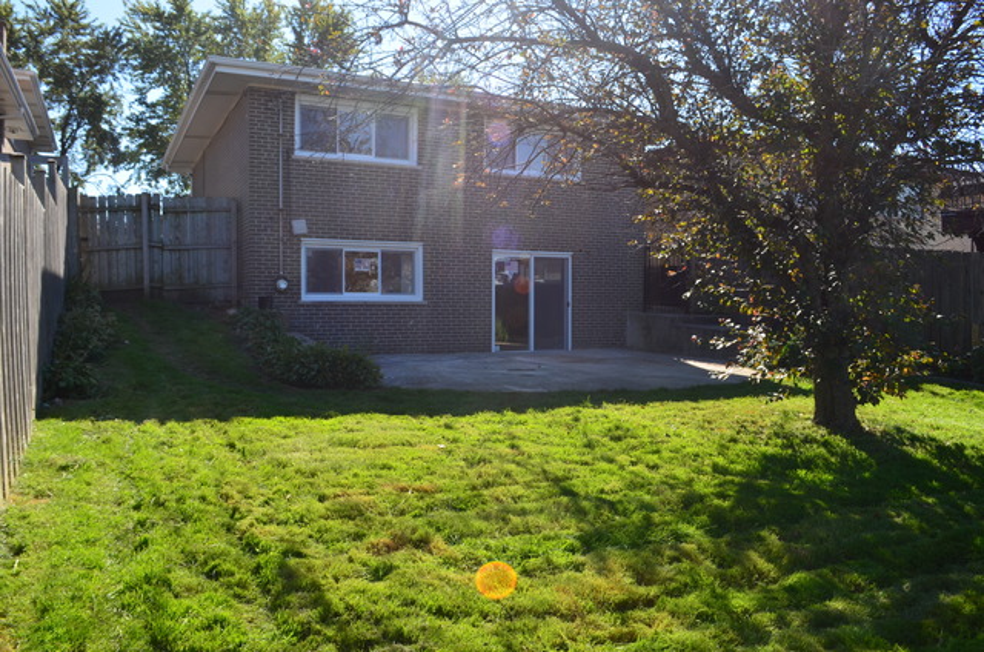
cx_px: 492
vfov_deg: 47.7
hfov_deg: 67.5
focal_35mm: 27
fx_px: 737
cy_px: 326
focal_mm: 18
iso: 200
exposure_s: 1/100
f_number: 11
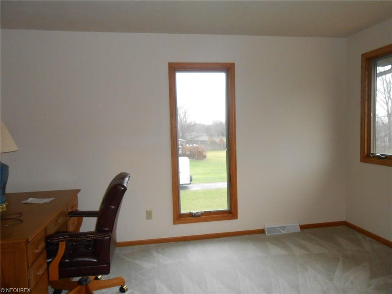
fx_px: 294
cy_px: 147
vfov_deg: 53.1
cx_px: 196
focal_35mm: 26
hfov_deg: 67.3
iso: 400
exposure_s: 1/30
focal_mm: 4.6
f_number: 3.5
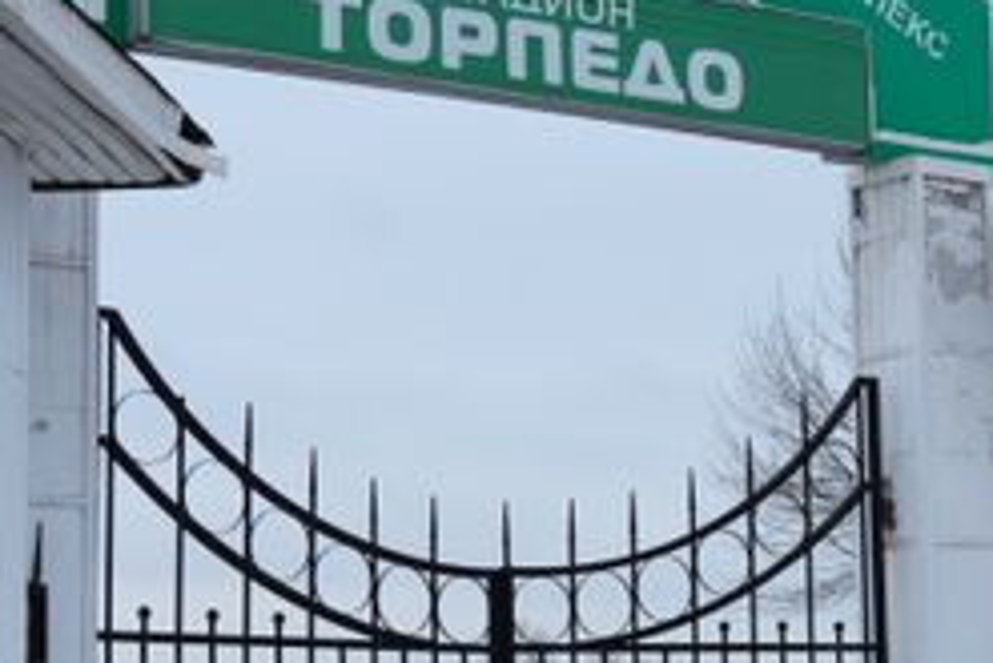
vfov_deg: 14.2
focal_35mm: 96
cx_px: 754
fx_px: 2649
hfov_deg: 21.0
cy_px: 470
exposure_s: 1/200
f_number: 5
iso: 500
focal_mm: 34
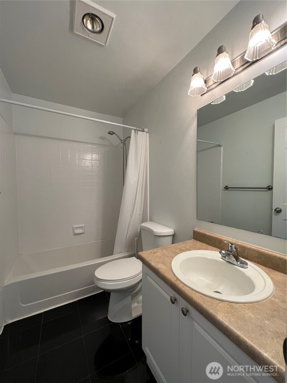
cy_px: 192
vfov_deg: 106.2
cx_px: 144
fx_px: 144
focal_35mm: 13
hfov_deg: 89.9
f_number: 1.8
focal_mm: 1.57
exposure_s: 1/120
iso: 200
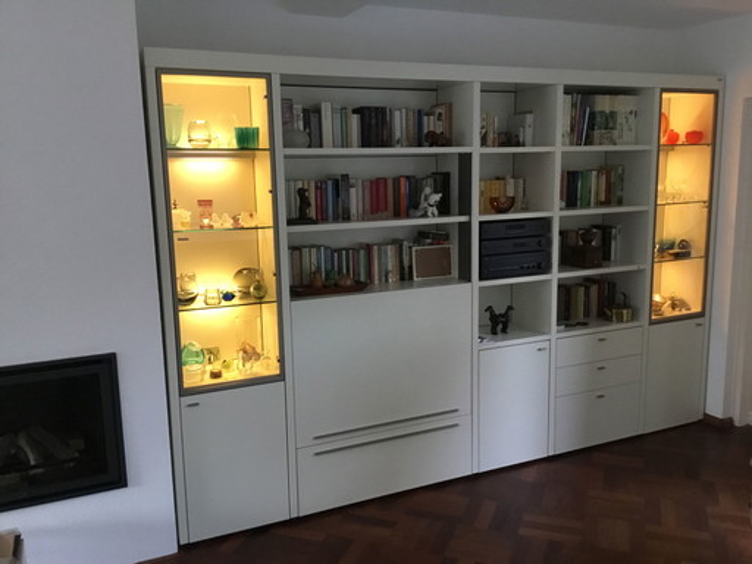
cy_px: 282
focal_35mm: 31
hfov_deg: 58.4
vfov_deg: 45.4
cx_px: 376
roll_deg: +1.0
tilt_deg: -10.5
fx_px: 673
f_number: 2.4
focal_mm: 3.3
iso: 200
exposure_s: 1/25
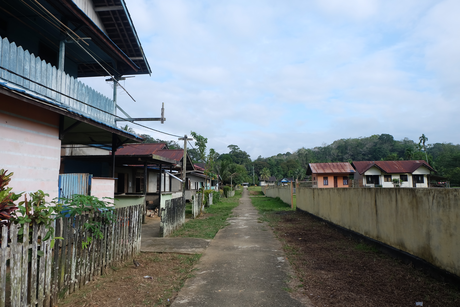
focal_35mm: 24
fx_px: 307
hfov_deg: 73.7
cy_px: 154
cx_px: 230
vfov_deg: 53.1
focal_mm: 16
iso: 200
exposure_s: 1/250
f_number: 6.4
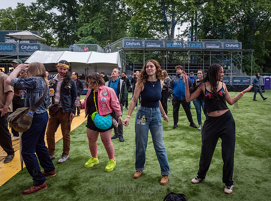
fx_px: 222
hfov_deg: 62.0
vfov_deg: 48.6
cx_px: 166
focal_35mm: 29
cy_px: 90
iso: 4000
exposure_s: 1/200
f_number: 4.5
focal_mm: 24
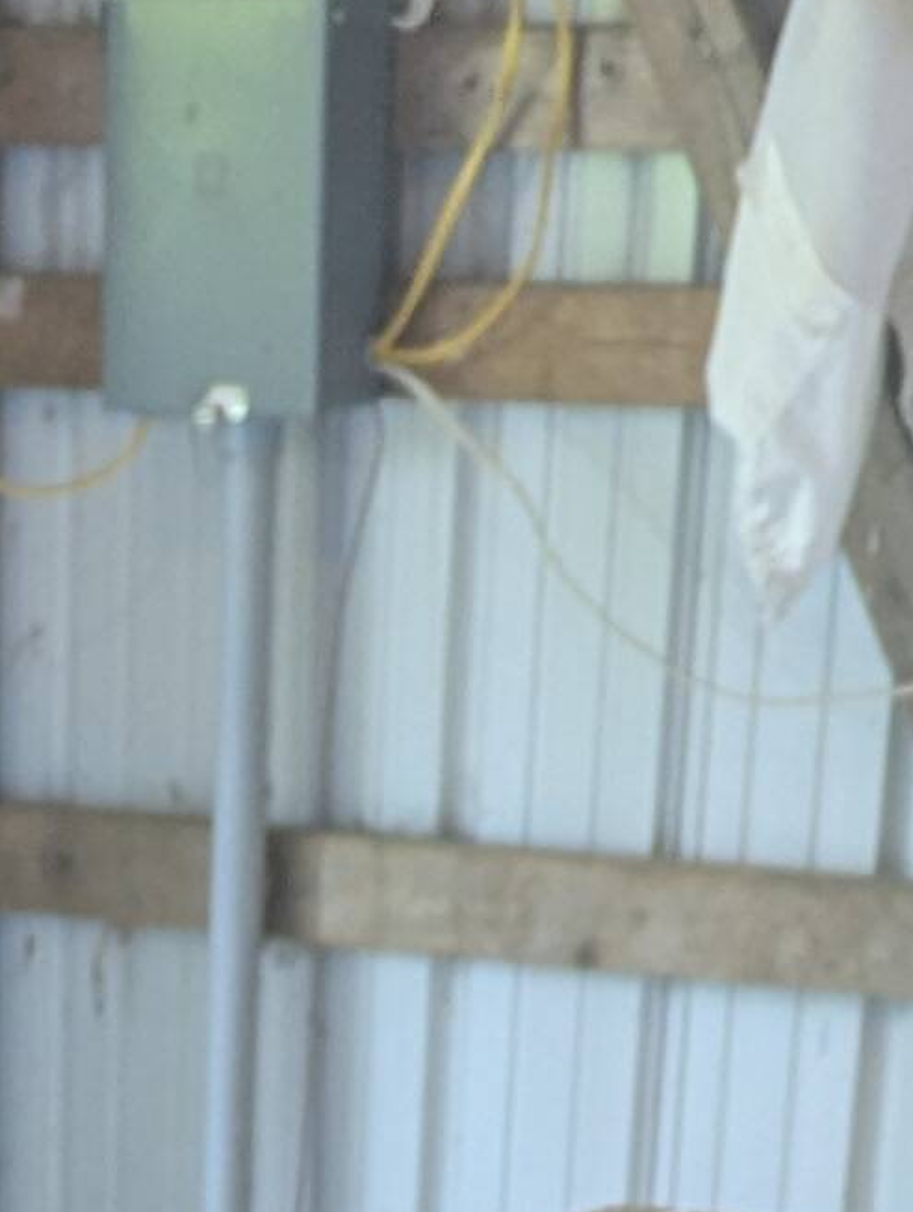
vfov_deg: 9.7
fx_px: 5260
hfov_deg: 9.7
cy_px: 3770
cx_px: -269
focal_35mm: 150
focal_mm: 6.81
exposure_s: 1/32.4
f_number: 1.85
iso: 68
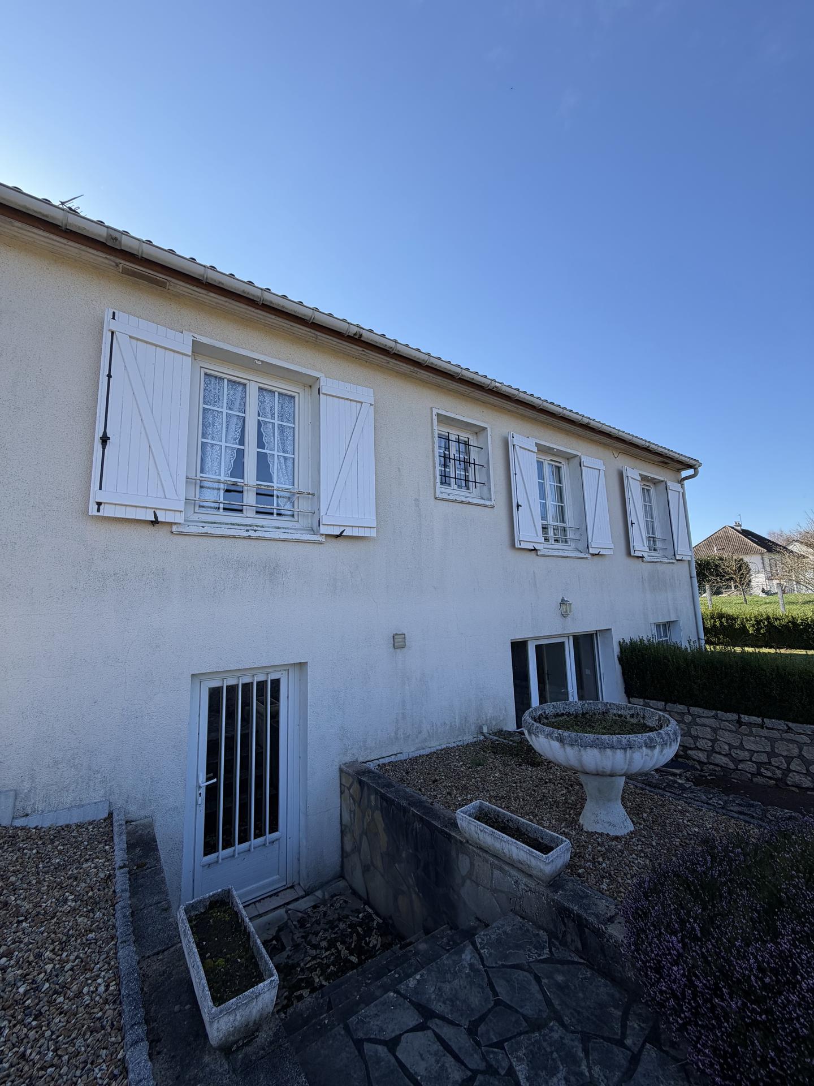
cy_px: 543
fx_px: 439
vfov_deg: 102.1
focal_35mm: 14
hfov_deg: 85.7
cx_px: 407
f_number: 2.2
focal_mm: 2.22
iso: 40
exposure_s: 1/770
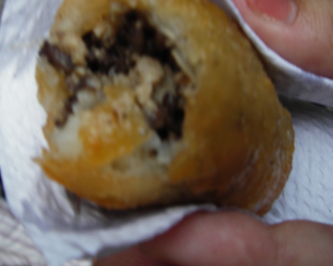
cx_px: 134
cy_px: 104
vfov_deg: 30.7
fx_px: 483
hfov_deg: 37.9
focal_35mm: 49
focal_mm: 6.3
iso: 50
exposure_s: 1/30
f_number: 3.3
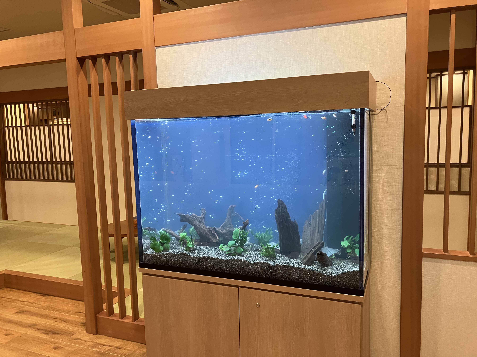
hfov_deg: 63.4
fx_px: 386
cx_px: 238
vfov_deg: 49.7
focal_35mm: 28
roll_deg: +1.1
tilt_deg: -5.6
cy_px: 178
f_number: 1.8
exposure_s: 1/60
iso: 160
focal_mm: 3.99
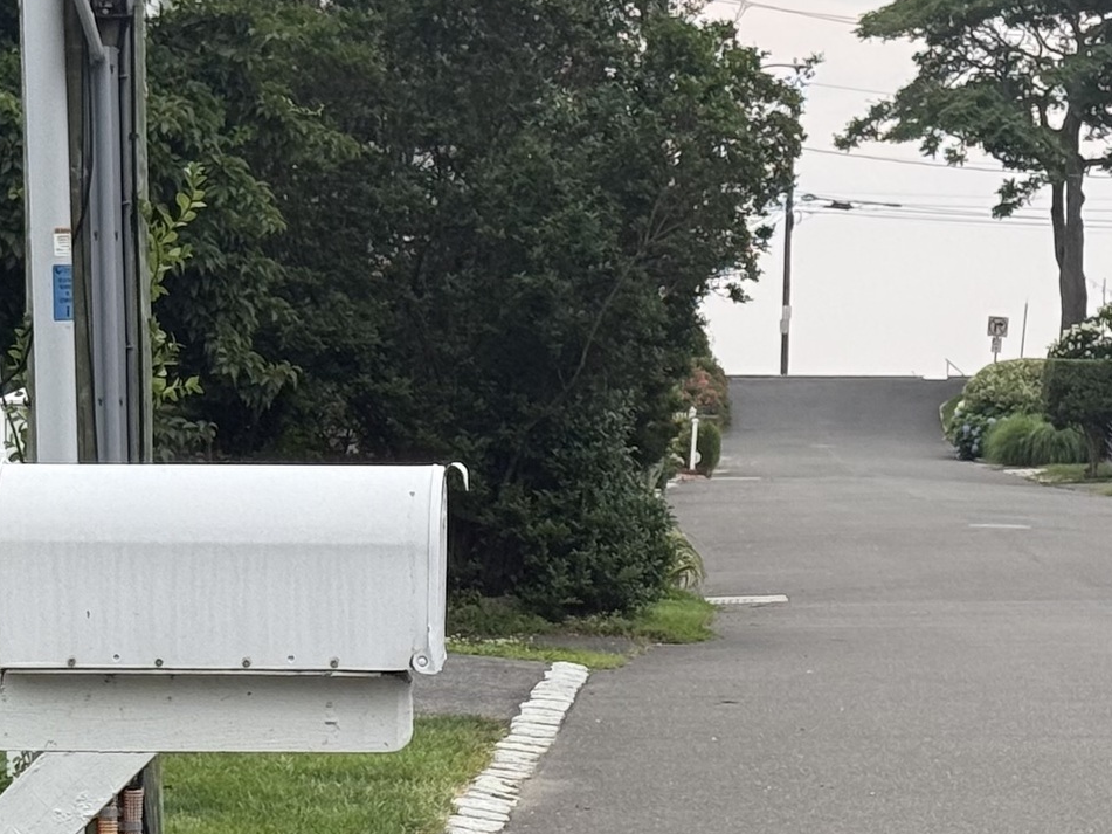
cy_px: 663
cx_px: 368
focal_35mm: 155
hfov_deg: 12.7
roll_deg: -1.2
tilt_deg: -3.6
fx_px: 4979
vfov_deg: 9.5
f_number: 1.78
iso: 64
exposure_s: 1/345
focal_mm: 6.76
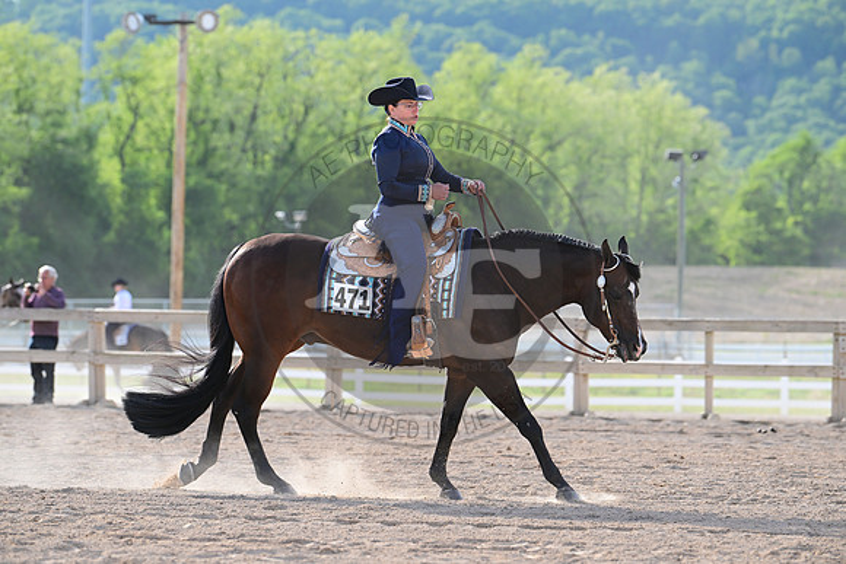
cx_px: 423
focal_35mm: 180
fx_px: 4231
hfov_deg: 11.4
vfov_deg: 7.6
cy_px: 282
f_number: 5
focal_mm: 180
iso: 1000
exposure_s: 1/2000
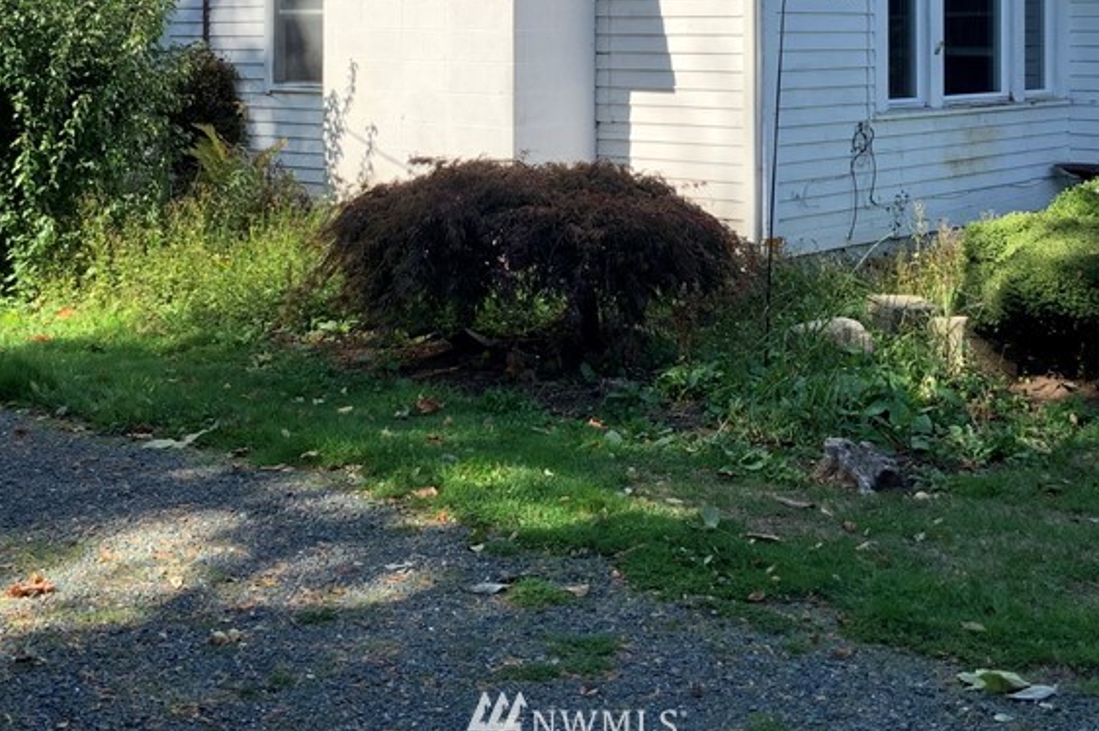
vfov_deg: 23.8
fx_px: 1678
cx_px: 577
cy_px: 39
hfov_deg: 36.3
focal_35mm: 55
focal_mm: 3
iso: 16
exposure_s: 1/540
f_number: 1.8
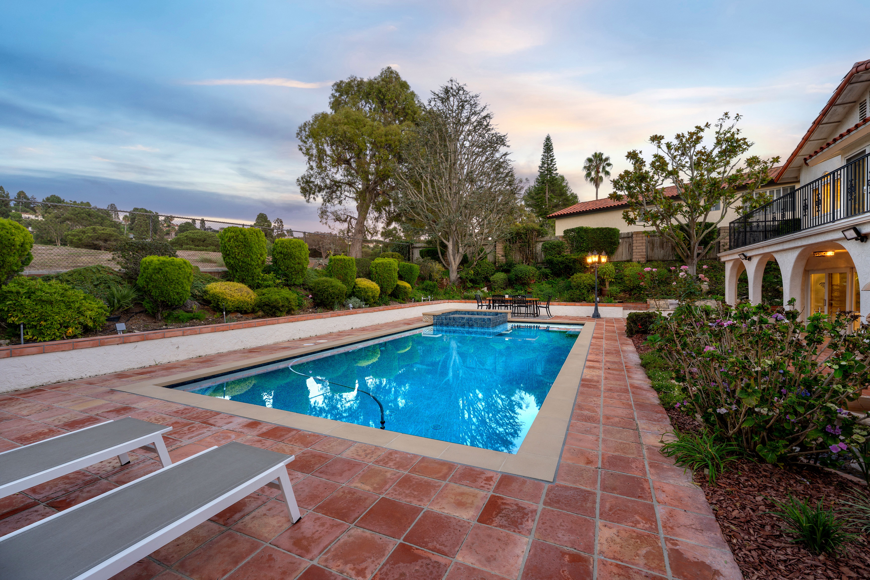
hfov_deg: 100.4
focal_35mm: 15
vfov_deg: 77.3
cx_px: 435
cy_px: 290
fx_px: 362
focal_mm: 15
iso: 100
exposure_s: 1/6
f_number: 8
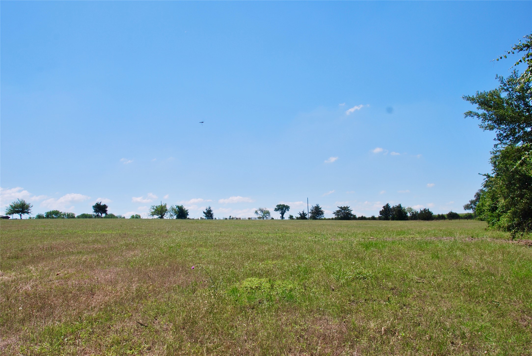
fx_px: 488
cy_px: 178
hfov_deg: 57.2
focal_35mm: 33
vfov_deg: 40.1
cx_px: 266
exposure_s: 1/320
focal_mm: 22
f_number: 9
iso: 100
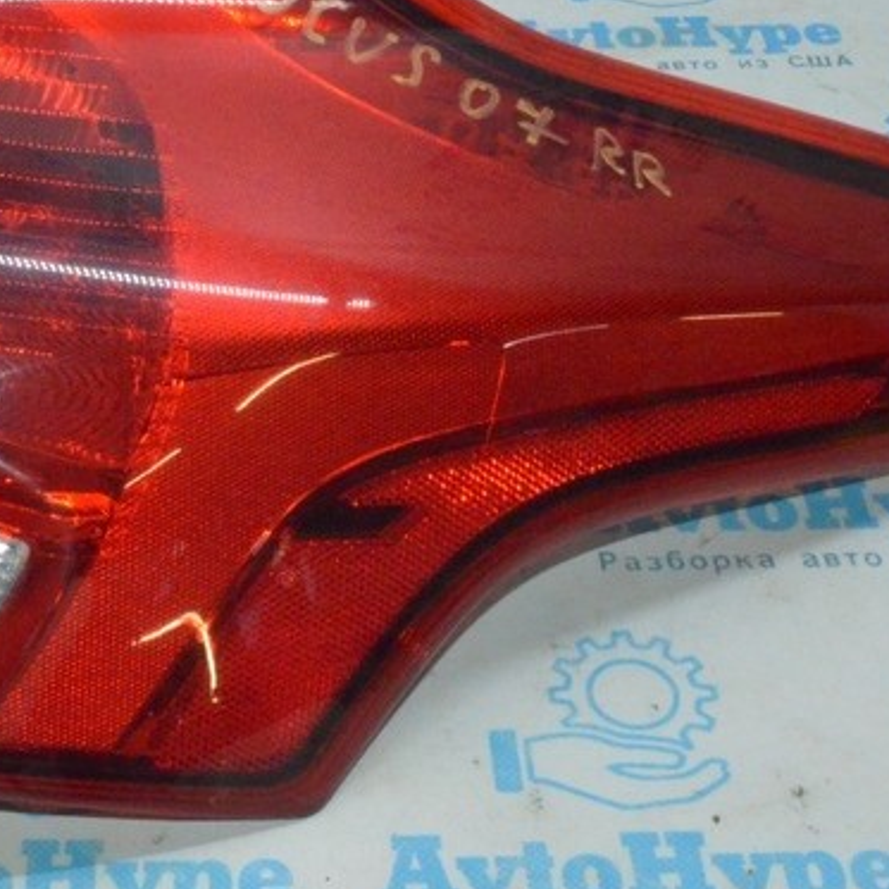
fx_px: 2237
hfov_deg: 21.9
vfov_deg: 22.3
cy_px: 251
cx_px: 79
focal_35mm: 77
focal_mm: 22
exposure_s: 1/50
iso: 5000
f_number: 25
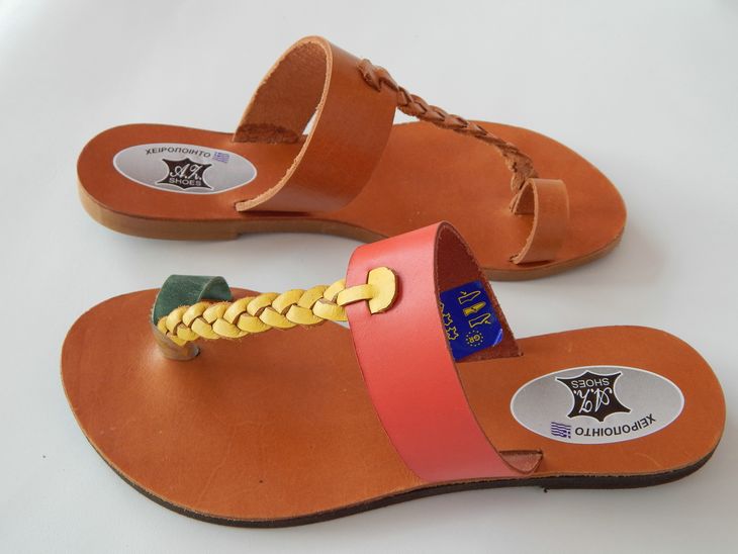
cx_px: 369
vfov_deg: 40.7
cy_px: 277
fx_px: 746
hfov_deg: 52.6
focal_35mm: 35
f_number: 3.3
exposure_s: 1/40
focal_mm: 6.1
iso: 125
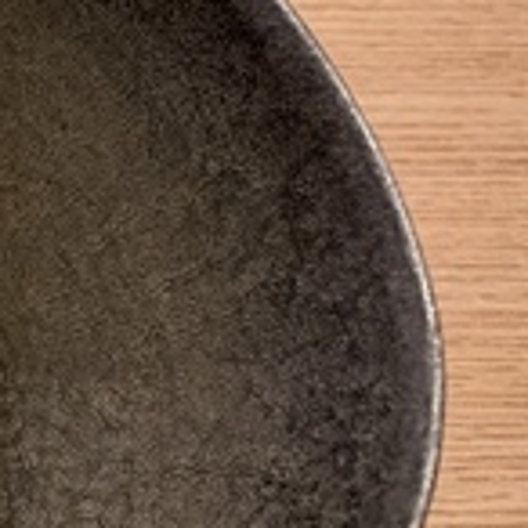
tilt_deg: -69.5
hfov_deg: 16.5
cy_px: 376
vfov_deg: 19.6
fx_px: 1519
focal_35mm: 88
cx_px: -427
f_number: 1.8
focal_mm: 4.25
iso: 125
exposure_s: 1/50
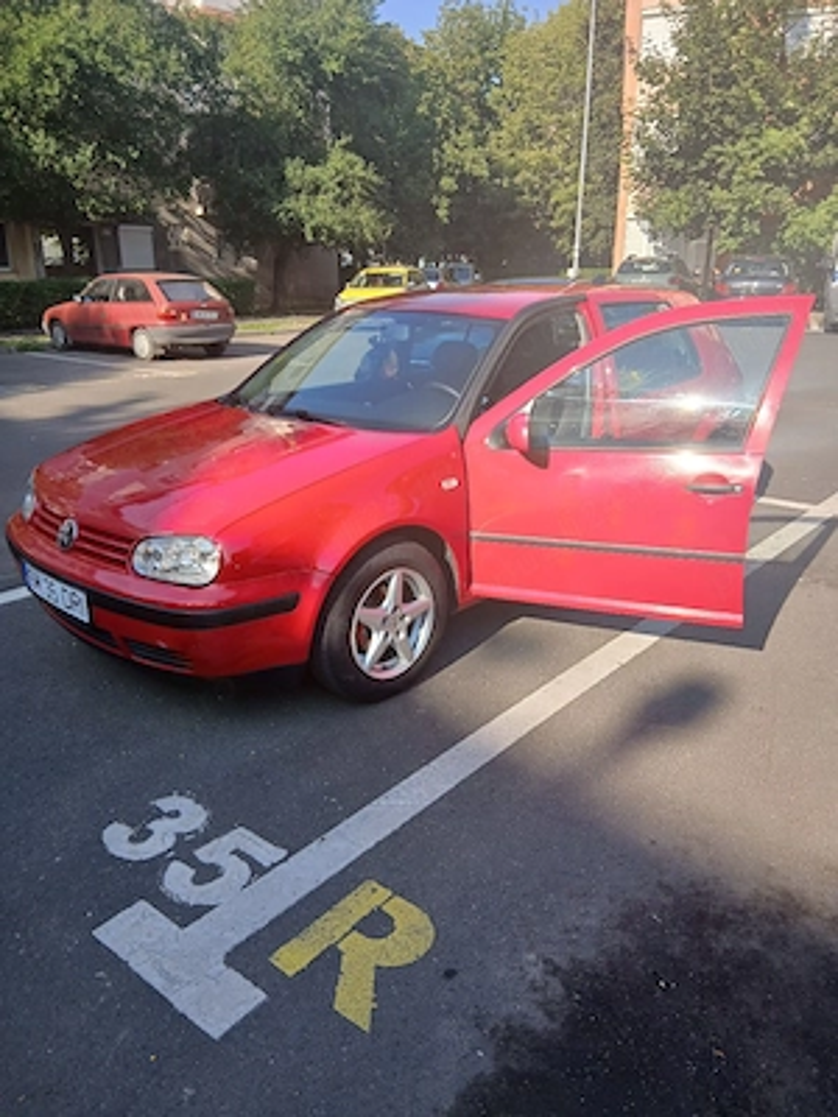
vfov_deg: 67.3
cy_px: 558
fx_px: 839
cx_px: 419
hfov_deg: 53.1
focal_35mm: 26
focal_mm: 3.98
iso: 20
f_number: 1.8
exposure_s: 1/238
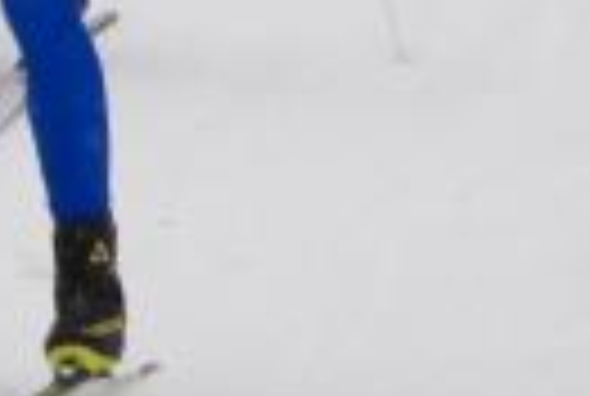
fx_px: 30159
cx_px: -419
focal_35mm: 1836
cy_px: -140
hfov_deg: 1.1
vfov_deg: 0.8
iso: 800
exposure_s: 1/1000
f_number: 6.3
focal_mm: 200
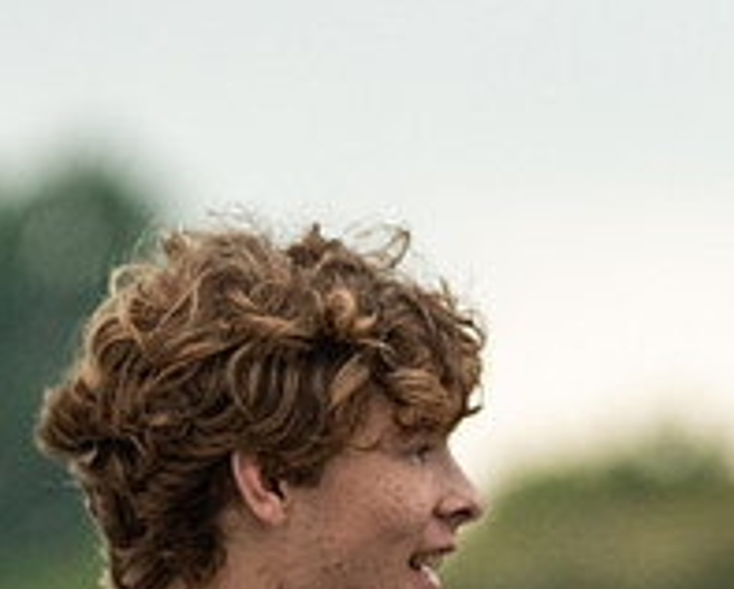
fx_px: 31487
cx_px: 763
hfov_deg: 1.3
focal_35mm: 1448
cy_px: 831
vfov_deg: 1.1
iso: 1600
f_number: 5.6
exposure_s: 1/1600
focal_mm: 300
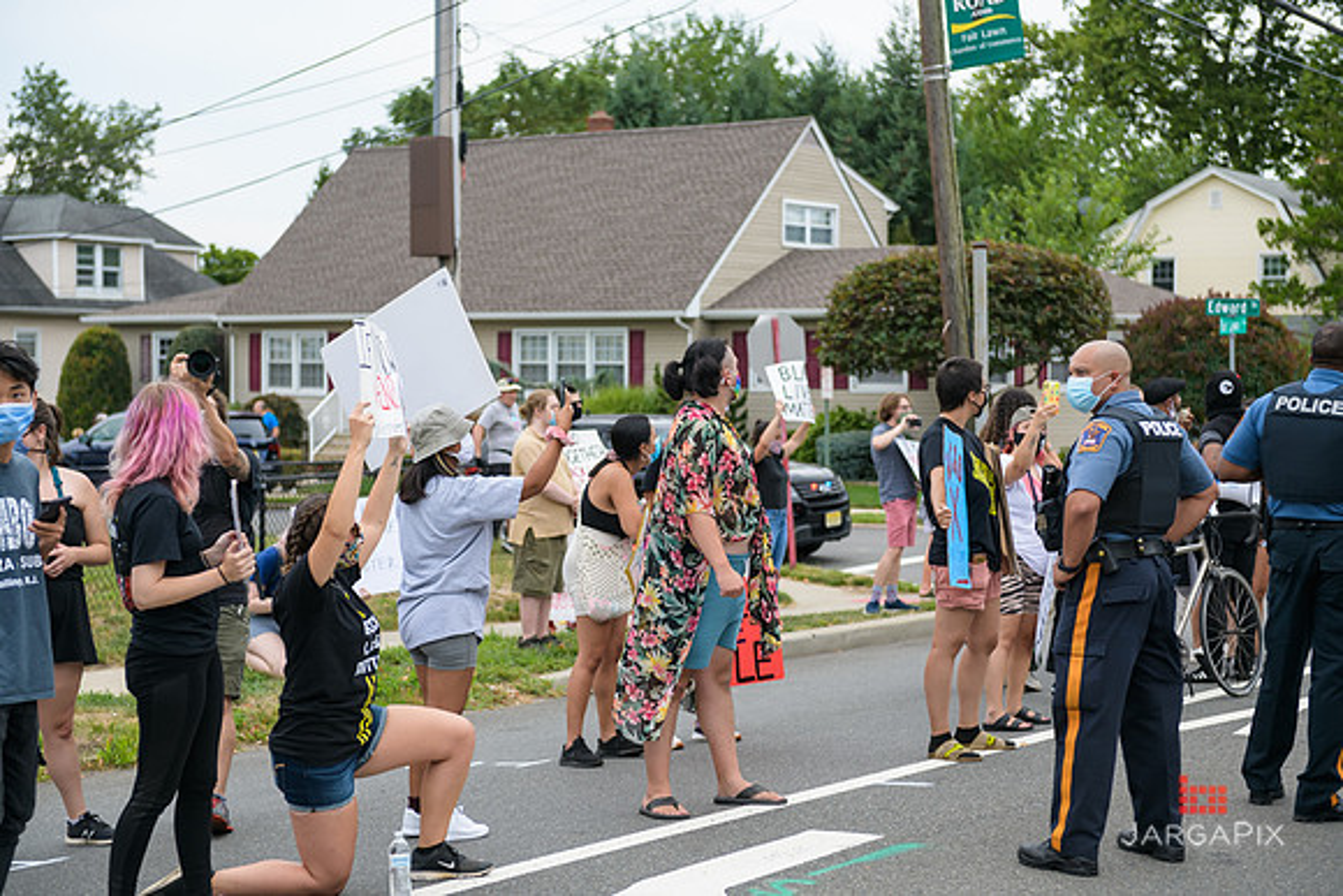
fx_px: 2313
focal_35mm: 62
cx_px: 672
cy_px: 448
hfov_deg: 32.4
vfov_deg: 21.9
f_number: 3.2
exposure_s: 1/320
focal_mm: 62
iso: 200
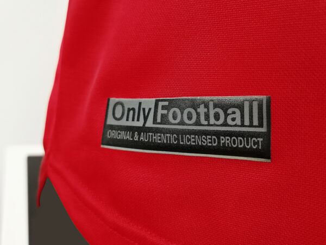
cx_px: 163
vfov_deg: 36.0
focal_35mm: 40
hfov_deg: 46.8
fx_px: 377
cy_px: 122
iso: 250
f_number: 1.8
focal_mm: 5.58
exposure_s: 1/50
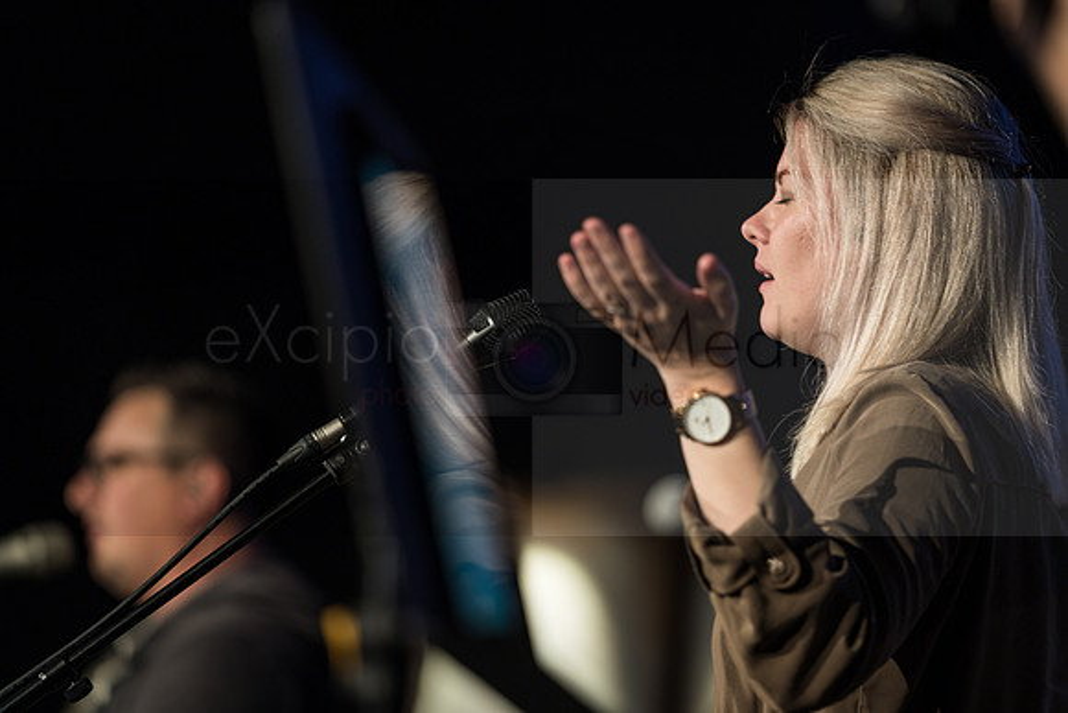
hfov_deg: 10.3
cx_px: 534
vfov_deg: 6.9
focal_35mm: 200
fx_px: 5934
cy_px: 356
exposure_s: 1/60
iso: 320
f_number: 2.8
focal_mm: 200
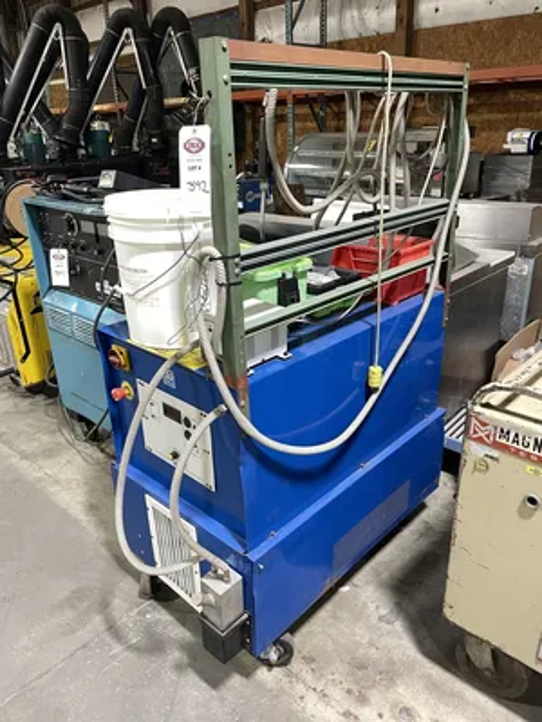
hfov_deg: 53.1
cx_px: 271
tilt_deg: -22.4
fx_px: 543
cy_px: 361
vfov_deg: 67.3
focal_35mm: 26
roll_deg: +2.9
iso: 250
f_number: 1.6
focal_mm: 4.2
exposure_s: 1/60
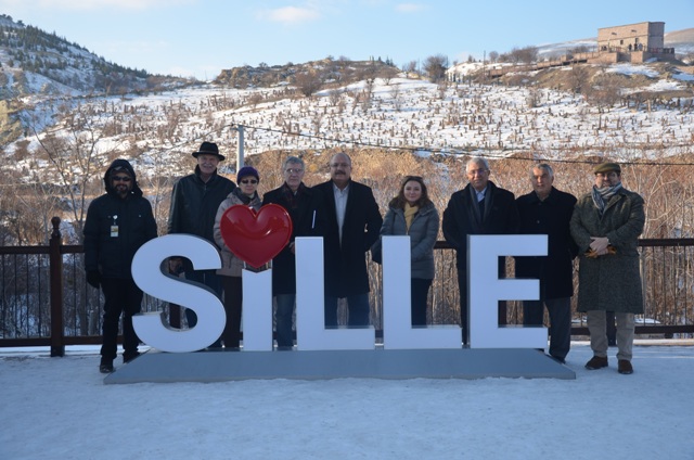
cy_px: 230
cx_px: 347
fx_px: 923
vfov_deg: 28.0
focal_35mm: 48
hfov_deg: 41.2
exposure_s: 1/250
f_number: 5.6
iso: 100
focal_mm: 32
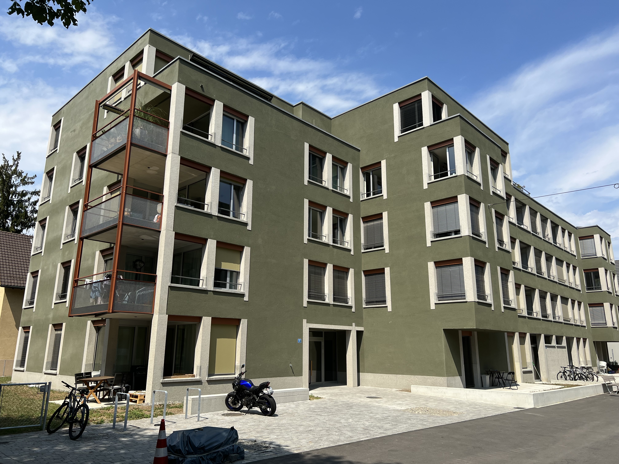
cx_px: 310
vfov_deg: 53.1
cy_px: 232
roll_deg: -0.9
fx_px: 465
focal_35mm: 26
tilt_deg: +15.4
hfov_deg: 67.3
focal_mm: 5.7
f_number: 1.5
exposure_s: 1/4274
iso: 50
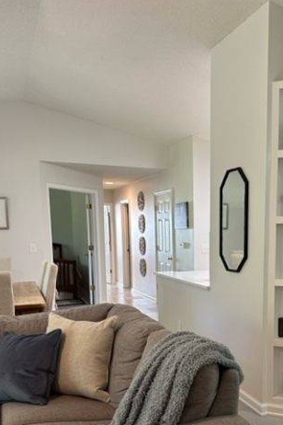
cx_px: 195
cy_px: 288
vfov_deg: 52.0
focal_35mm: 36
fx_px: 424
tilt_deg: -7.4
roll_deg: +0.7
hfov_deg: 36.4
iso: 200
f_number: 1.78
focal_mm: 6.86
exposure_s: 1/60
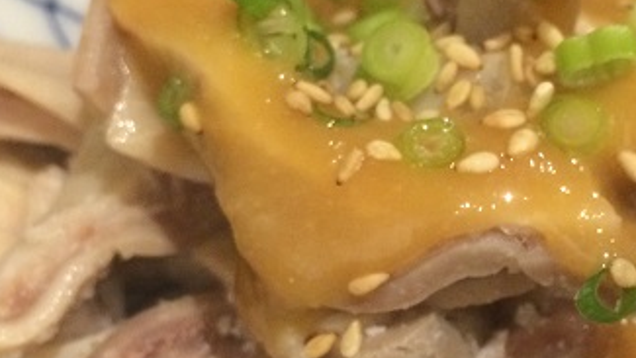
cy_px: 177
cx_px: 421
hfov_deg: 30.8
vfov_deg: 17.7
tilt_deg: -51.3
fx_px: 1147
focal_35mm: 68
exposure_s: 1/33
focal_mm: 4.15
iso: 320
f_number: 2.2
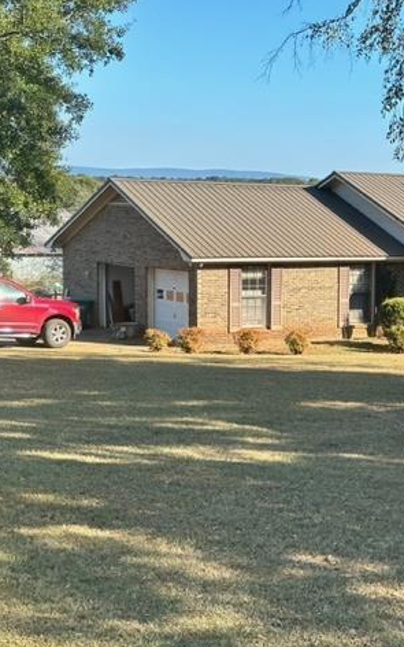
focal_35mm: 69
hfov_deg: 18.2
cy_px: 324
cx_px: 434
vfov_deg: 29.8
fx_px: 1216
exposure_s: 1/1815
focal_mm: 6.86
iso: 64
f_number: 1.78
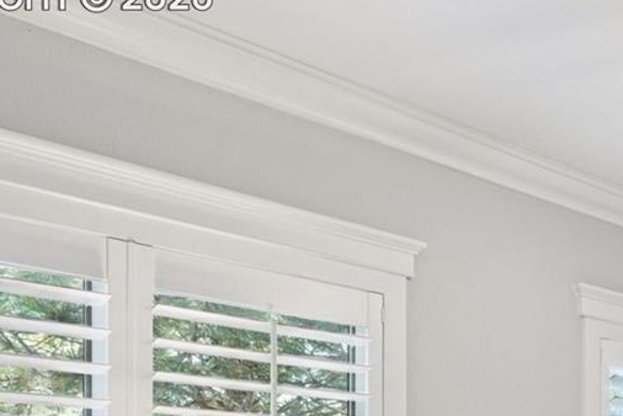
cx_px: 834
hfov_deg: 30.9
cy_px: 503
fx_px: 831
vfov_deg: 25.2
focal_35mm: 48
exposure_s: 1.6
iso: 100
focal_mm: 15
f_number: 11
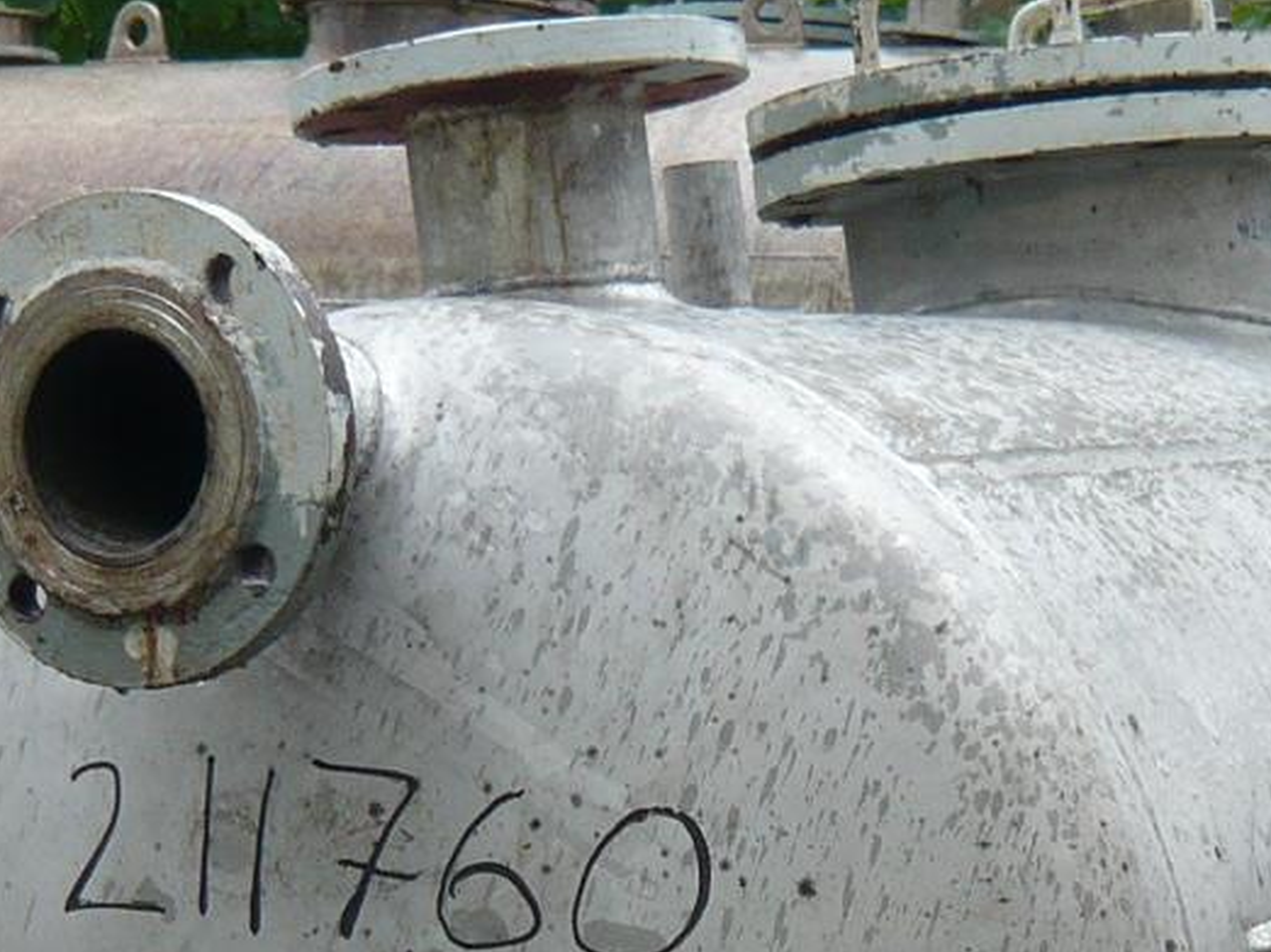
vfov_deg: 14.1
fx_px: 3780
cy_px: 959
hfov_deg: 19.0
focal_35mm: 103
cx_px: 959
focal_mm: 4.6
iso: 100
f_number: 2.8
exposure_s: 1/250
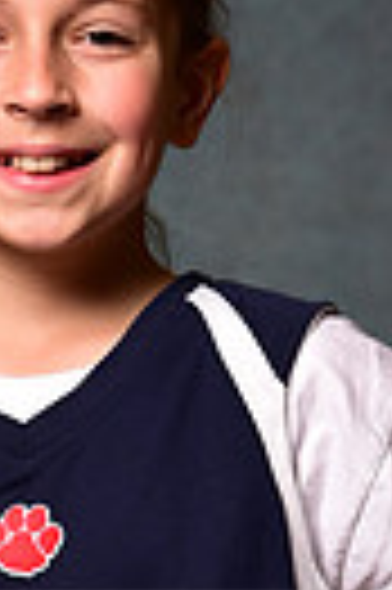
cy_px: 653
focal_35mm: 310
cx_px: -16
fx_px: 5076
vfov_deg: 6.6
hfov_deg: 4.4
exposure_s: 1/200
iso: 100
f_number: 5
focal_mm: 70
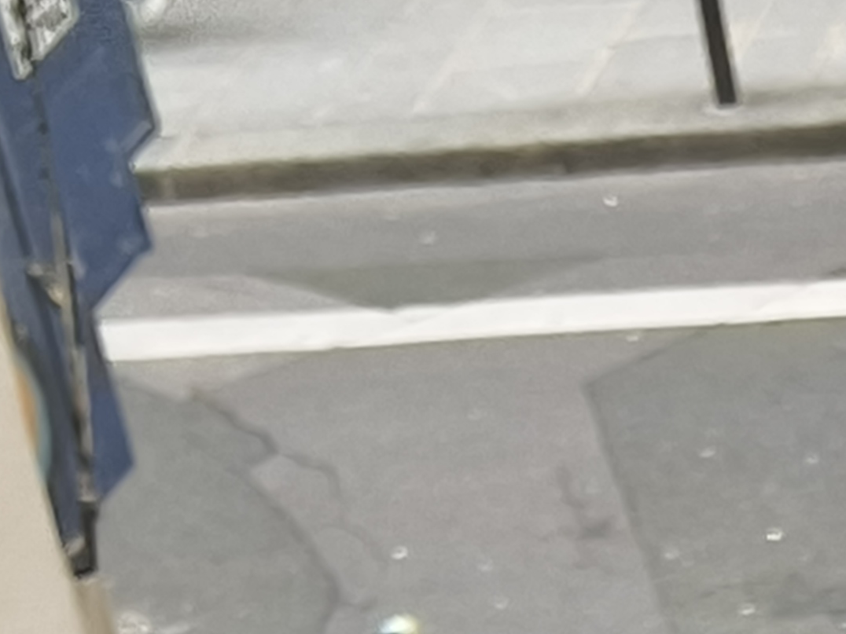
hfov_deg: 10.7
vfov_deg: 7.9
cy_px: 1398
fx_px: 4301
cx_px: 1352
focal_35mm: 176
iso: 101
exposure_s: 1/419
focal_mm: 3.61
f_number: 2.2
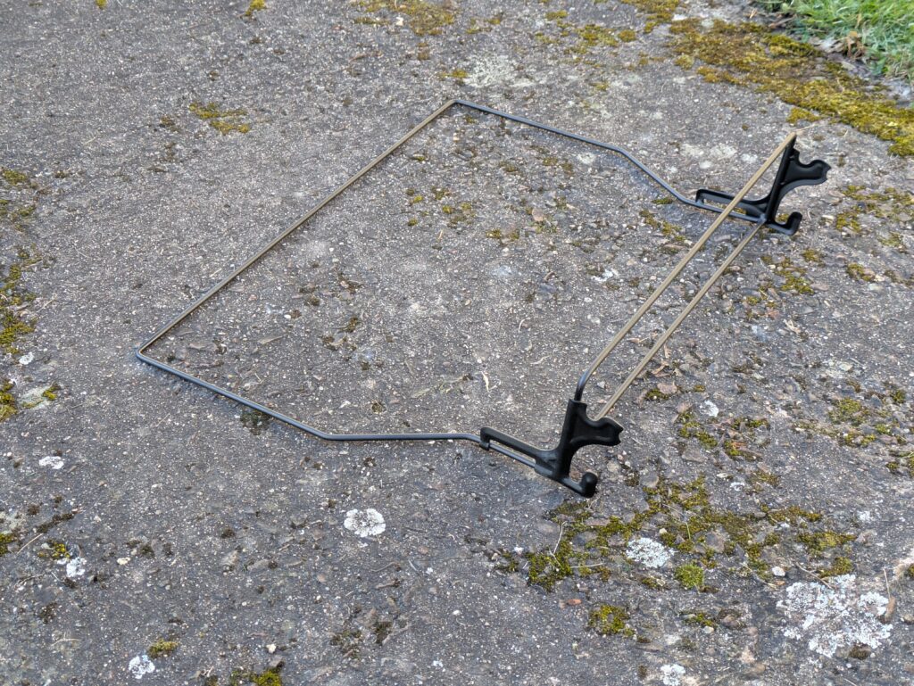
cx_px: 457
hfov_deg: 37.5
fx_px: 1347
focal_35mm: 51
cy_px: 343
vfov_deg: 28.6
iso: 54
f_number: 1.89
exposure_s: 1/100
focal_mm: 5.43
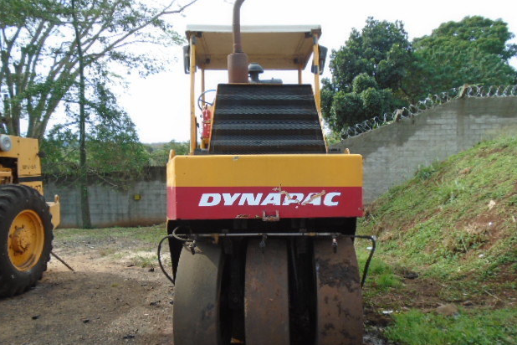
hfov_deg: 65.5
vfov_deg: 46.4
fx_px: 402
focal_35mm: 28
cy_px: 187
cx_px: 258
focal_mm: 4.6
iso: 100
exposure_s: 1/250
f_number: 3.2
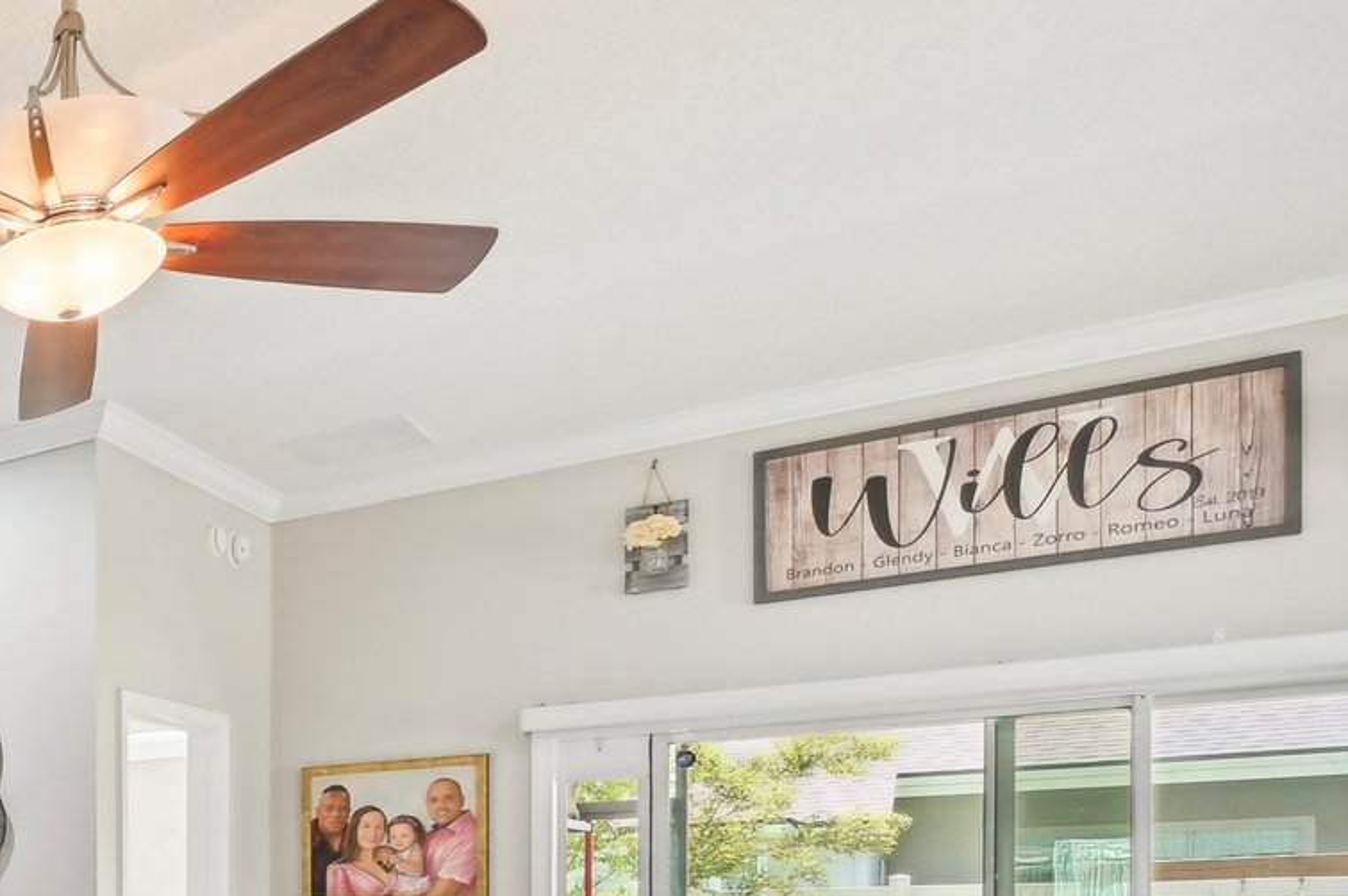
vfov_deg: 31.3
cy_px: 973
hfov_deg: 35.1
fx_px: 1422
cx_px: -402
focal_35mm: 38
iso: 400
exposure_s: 1/4
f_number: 8
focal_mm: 14
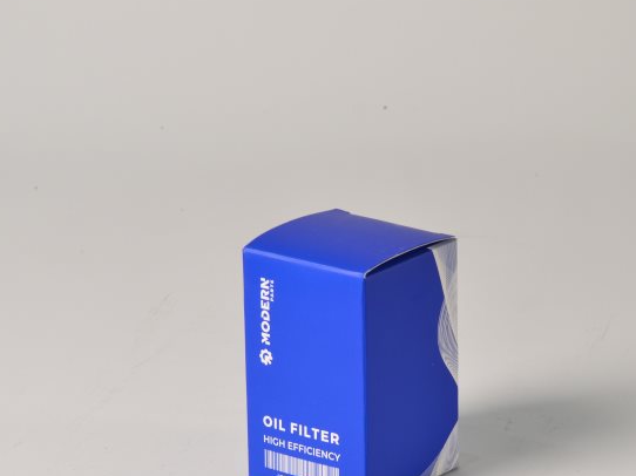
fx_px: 5122
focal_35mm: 279
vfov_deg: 5.3
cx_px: 371
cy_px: 352
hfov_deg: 7.1
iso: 100
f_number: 8
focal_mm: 105
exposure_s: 1/13
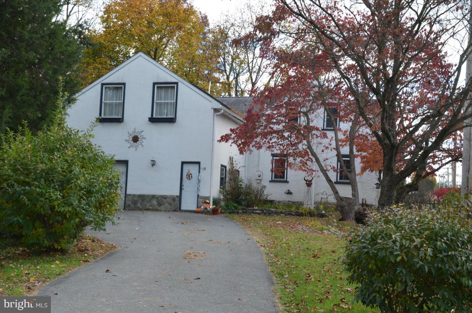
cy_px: 156
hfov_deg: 41.2
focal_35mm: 48
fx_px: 628
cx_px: 236
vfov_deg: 28.0
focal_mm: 32
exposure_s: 1/200
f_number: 7.1
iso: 160
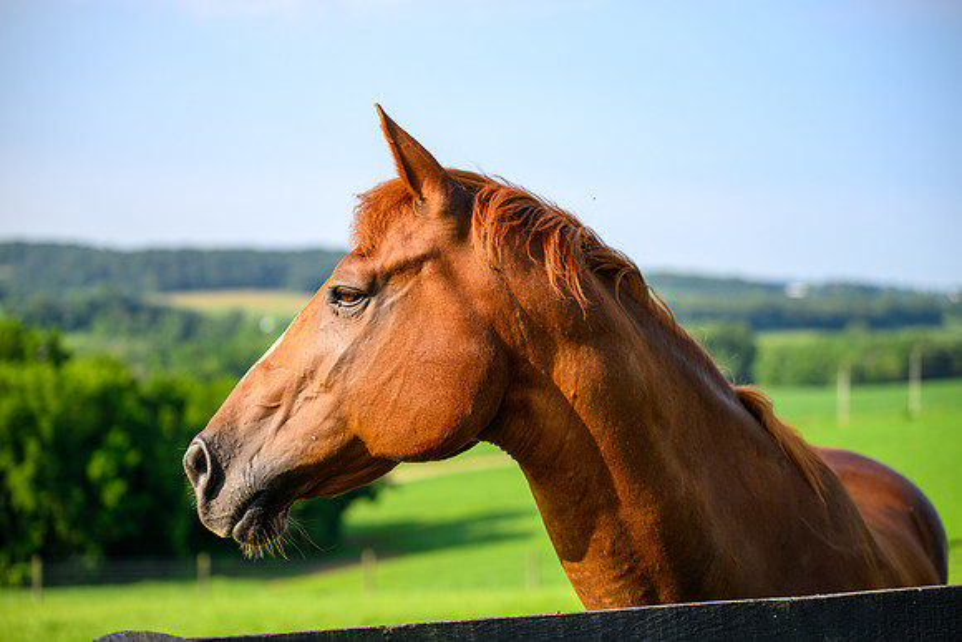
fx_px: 1871
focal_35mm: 70
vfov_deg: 19.5
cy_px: 321
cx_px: 481
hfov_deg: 28.8
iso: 100
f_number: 2.8
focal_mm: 70
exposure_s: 1/1250
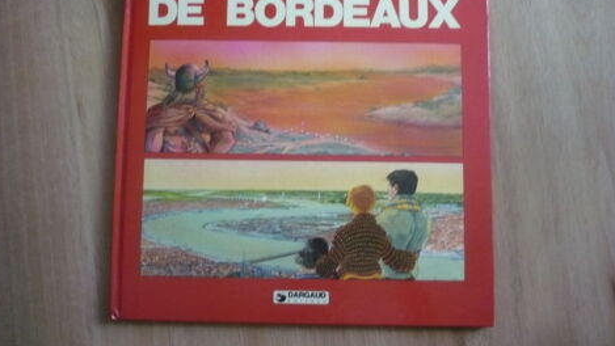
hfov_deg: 51.6
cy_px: 122
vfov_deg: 30.3
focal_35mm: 39
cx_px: 302
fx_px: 636
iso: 400
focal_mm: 5.8
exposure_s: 1/13
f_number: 2.8
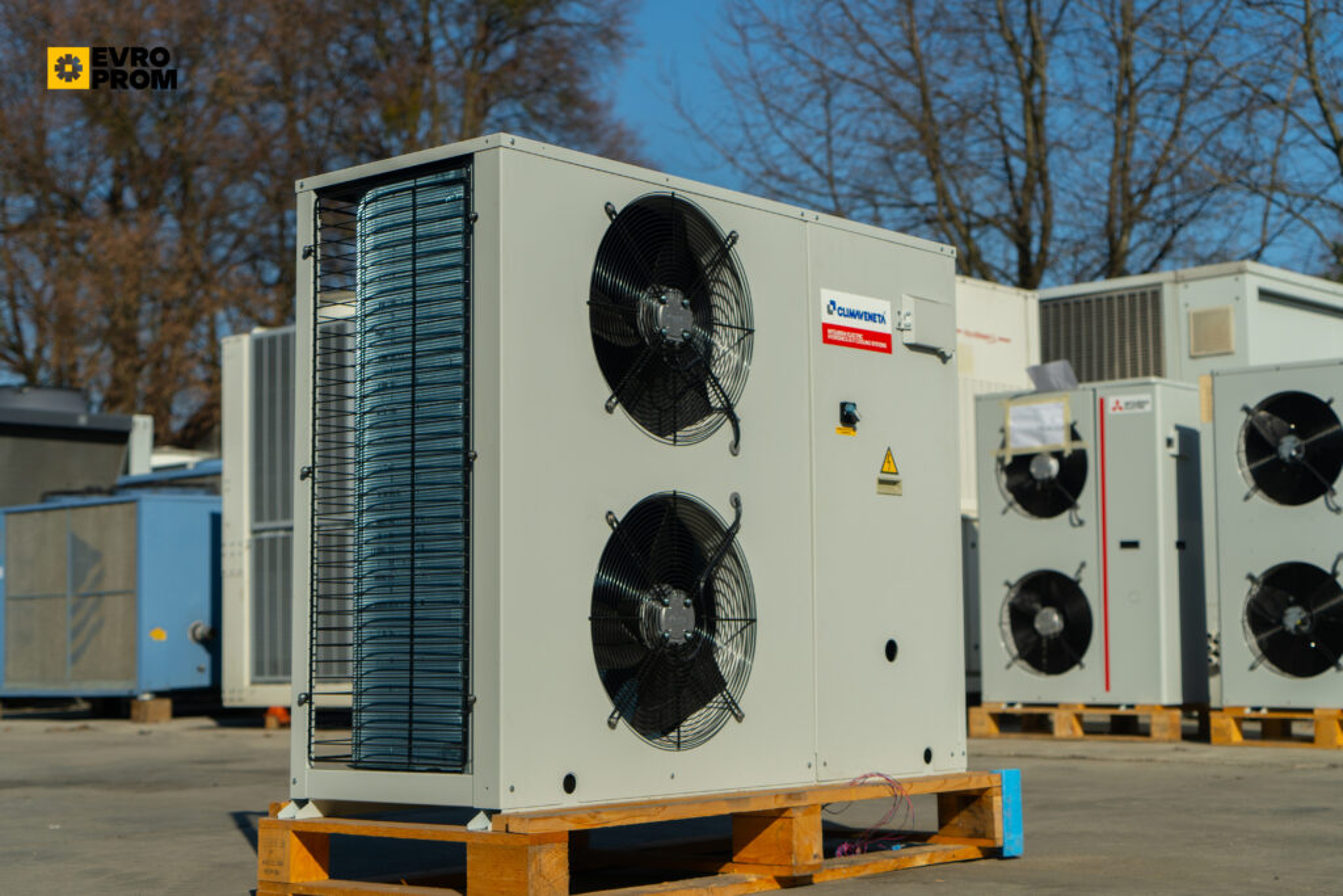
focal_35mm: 53
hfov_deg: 37.5
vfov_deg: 25.5
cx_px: 672
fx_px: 1977
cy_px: 448
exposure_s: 1/1000
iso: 100
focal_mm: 53
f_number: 4
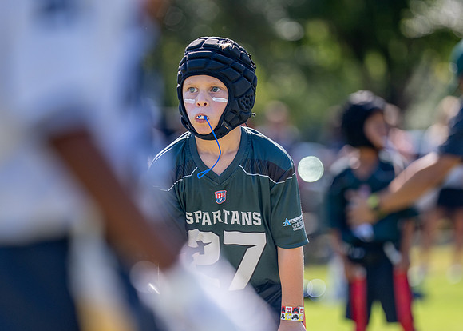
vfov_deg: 5.4
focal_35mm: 268
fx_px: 3529
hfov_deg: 7.5
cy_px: 186
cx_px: 232
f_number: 2.8
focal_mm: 182
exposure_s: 1/2000
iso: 200
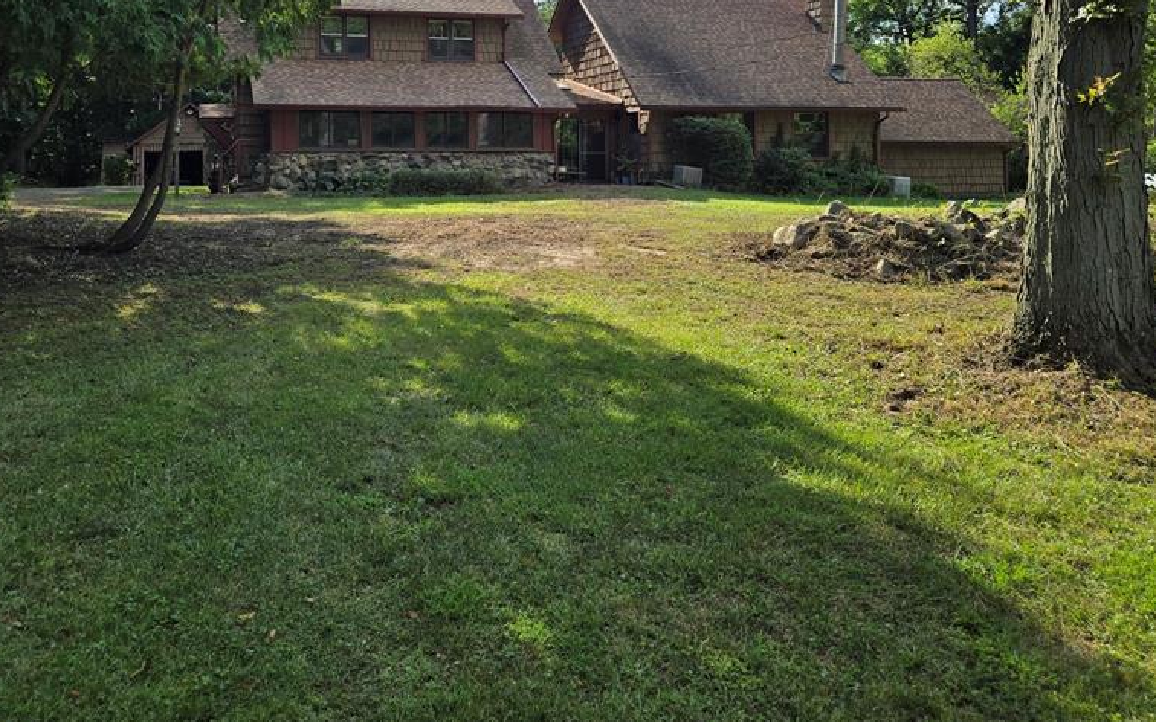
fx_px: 1040
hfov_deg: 58.1
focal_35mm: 33
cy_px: 159
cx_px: 544
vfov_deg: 37.1
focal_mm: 5.4
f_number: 1.8
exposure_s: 1/2378
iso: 25
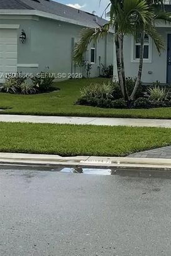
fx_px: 449
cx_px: 201
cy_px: 76
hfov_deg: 20.3
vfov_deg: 31.5
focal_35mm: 63
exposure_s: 1/1342
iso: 16
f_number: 1.8
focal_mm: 3
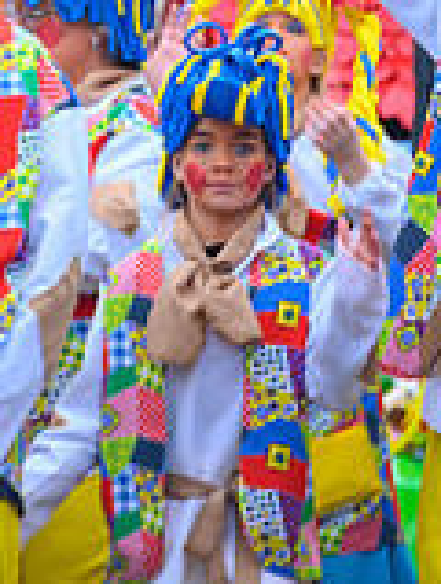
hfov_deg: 3.7
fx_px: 6886
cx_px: 81
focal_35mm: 407
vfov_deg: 4.8
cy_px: -92
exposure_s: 1/125
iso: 400
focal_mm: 100
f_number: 5.6
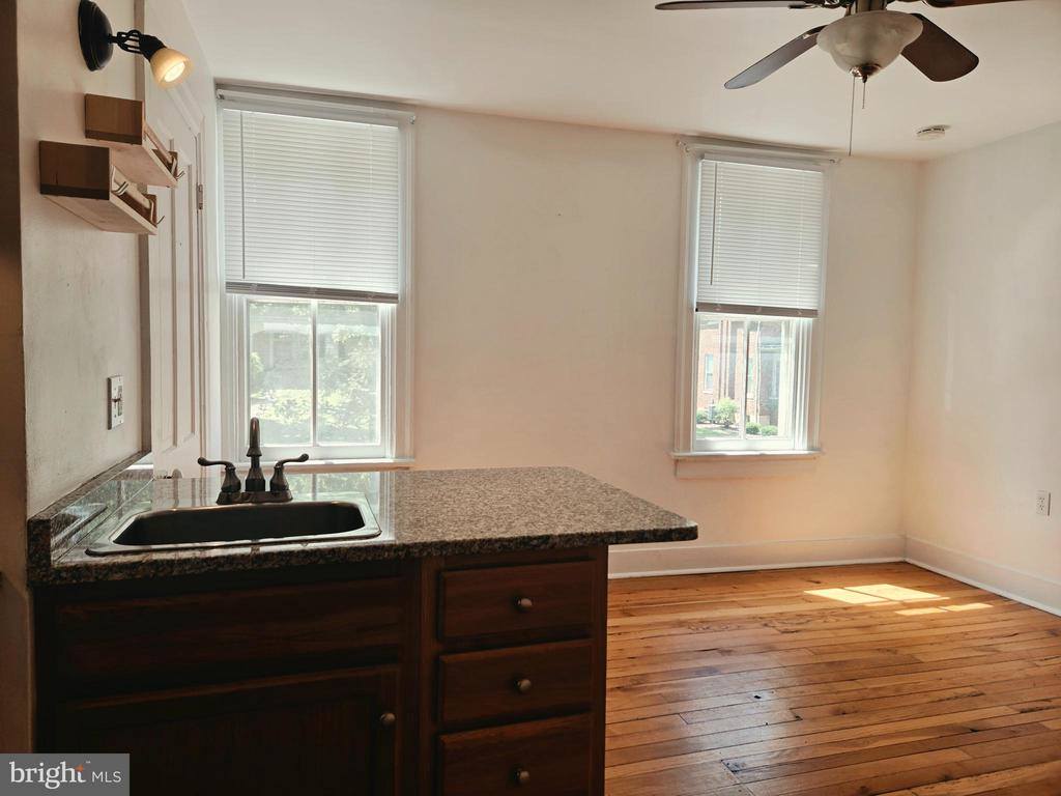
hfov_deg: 73.9
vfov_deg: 58.9
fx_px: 705
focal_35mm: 23
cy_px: 398
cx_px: 530
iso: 25
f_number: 1.8
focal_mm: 5.4
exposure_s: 1/154
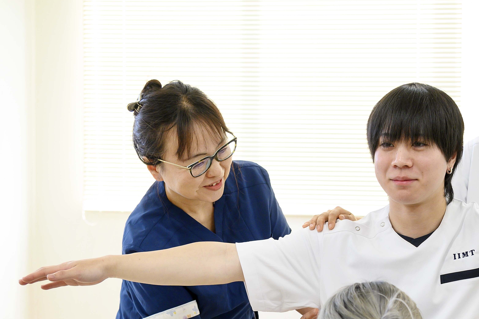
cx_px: 406
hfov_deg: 19.0
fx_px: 1410
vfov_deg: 12.8
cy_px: 281
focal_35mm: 106
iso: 800
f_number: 5
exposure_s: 1/100
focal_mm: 55
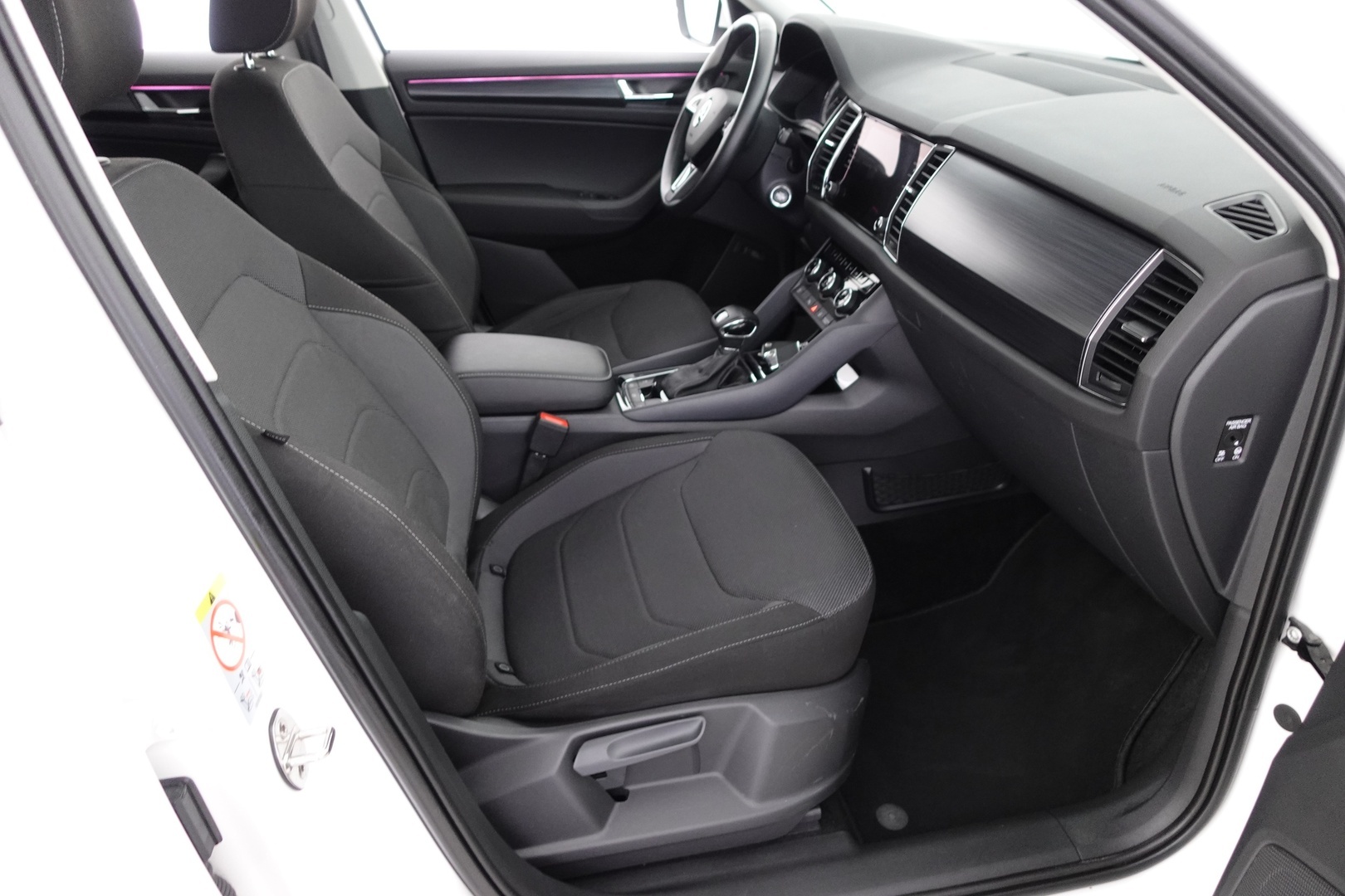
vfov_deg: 53.1
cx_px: 672
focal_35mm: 24
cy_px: 448
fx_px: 897
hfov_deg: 73.7
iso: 800
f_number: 1.8
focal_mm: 9.4
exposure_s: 1/15
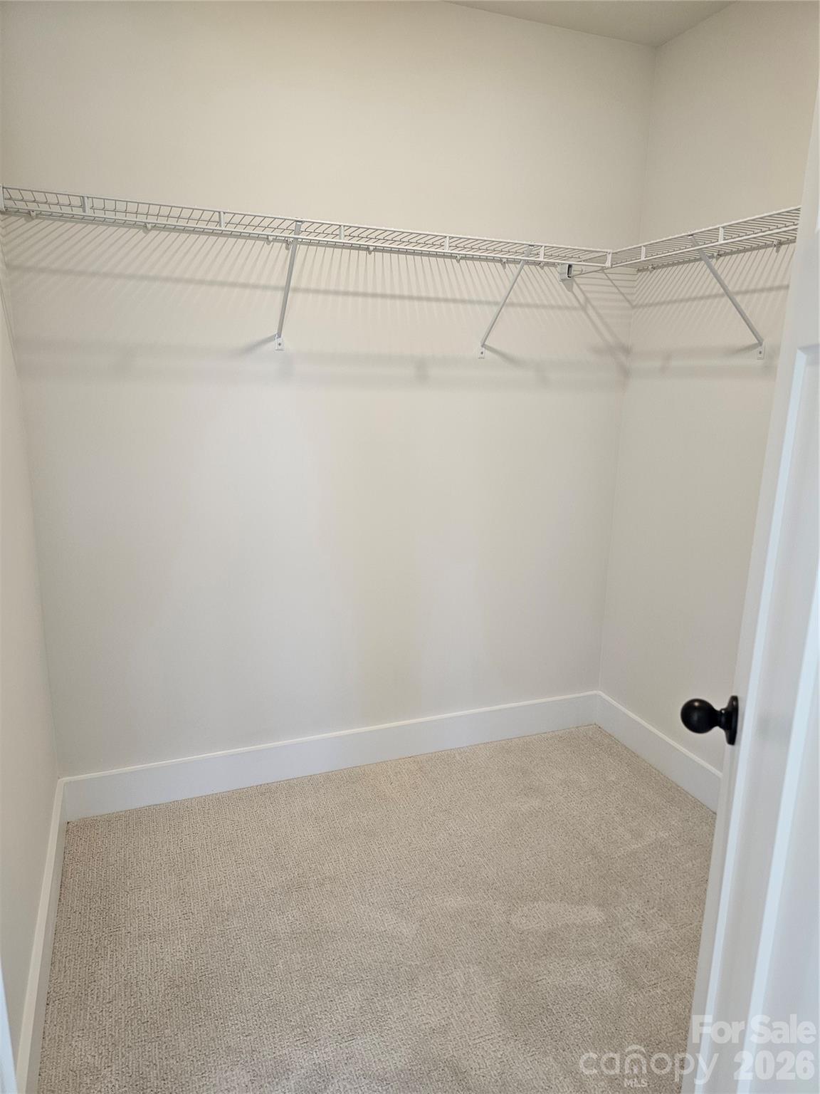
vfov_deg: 73.9
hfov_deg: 58.9
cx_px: 410
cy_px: 547
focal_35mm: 23
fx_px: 726
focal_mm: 6.3
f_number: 1.7
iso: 200
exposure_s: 1/120
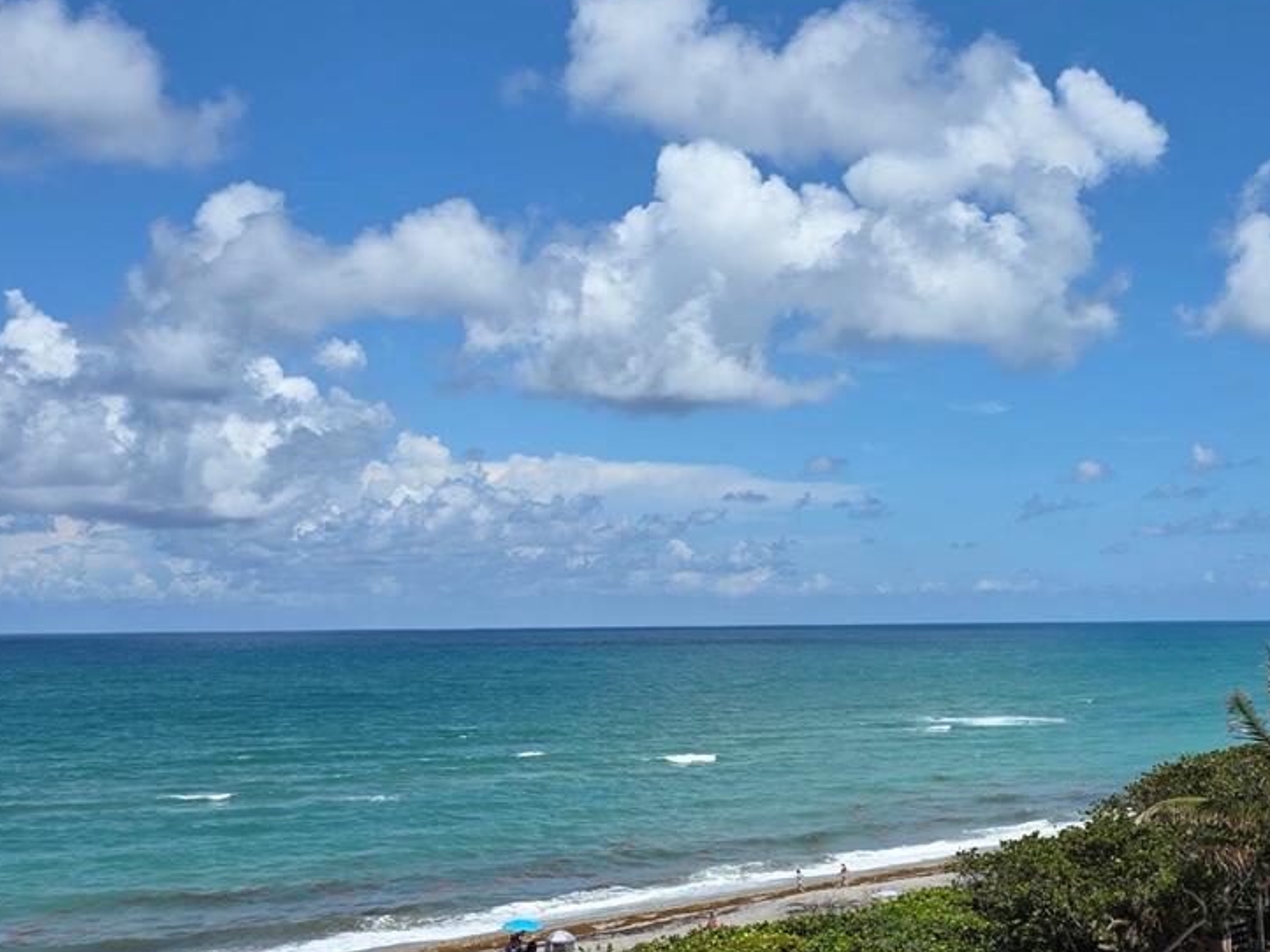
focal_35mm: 51
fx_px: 1870
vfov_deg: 28.4
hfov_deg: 36.9
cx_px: 888
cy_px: 611
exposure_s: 1/7944
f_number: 1.7
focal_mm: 6.3
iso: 64
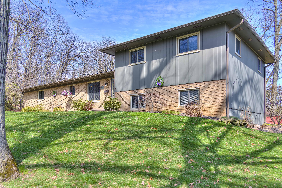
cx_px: 141
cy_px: 94
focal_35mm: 28
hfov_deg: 65.5
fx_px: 219
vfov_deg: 46.4
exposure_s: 1/800
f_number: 2.8
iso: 100
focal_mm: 28
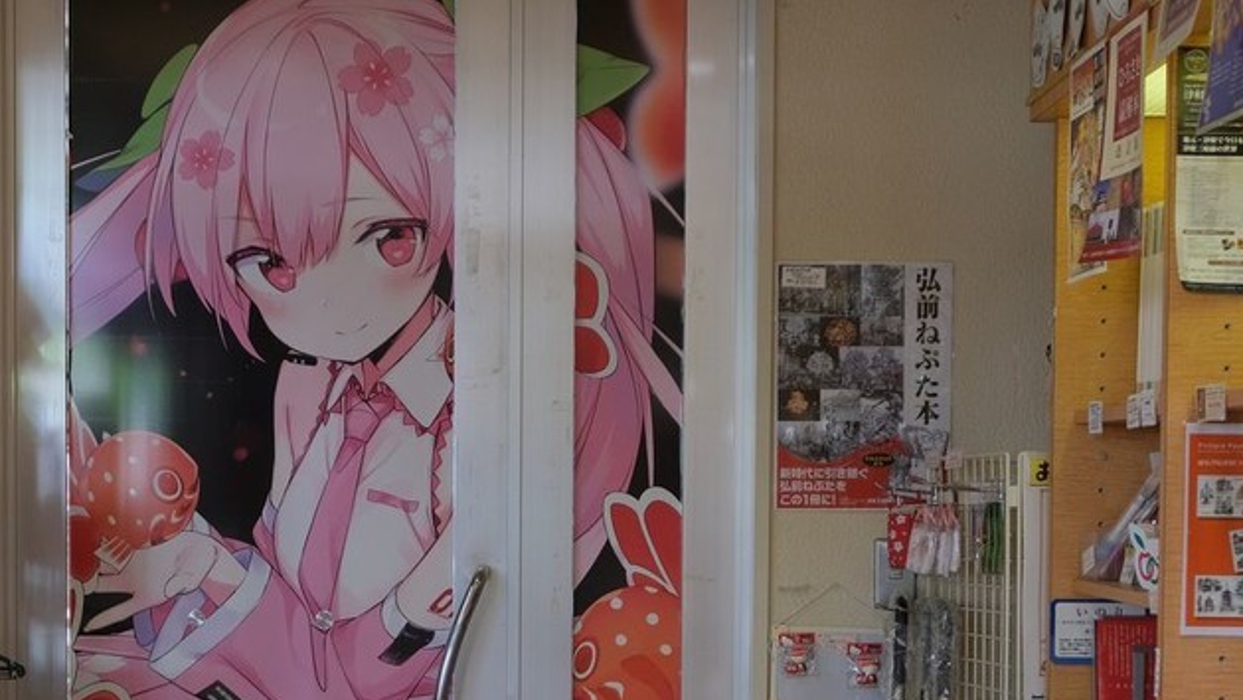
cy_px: 581
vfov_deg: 16.6
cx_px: 427
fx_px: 2373
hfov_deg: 29.2
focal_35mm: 72
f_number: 4
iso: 640
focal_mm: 24.3
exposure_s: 1/34
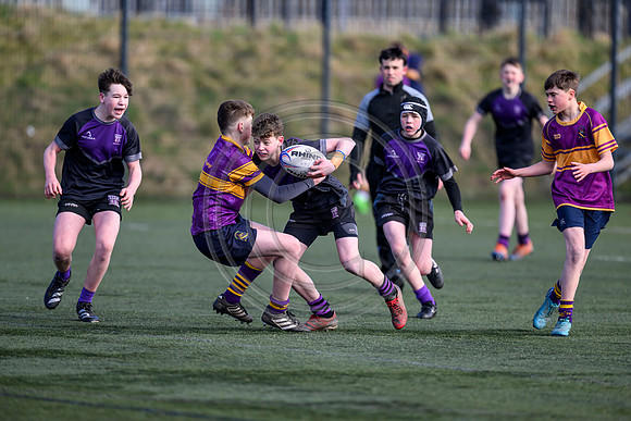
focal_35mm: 400
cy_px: 210
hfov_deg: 5.2
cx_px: 316
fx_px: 7012
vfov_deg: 3.4
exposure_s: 1/3200
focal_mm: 400
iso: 500
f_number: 3.2
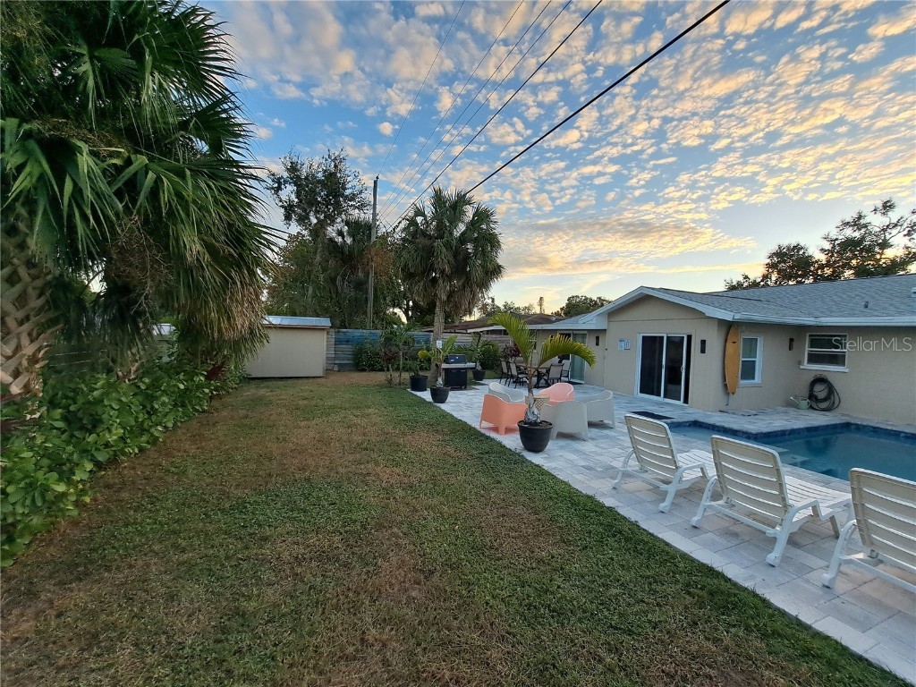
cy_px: 344
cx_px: 458
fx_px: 344
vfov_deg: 89.9
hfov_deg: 106.2
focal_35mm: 13
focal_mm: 1.74
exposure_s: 1/249
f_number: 2.2
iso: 50
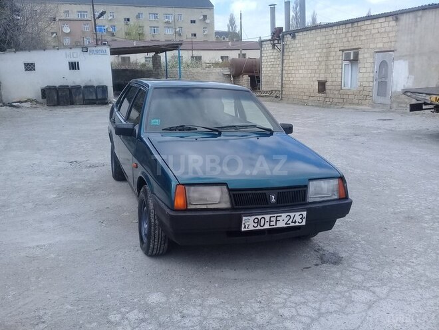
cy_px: 165
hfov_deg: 58.4
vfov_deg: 45.4
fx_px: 393
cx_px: 220
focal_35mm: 31
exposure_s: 1/808
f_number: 2.2
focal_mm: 3.3
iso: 50
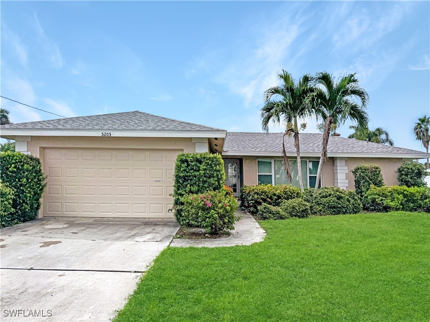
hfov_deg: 71.6
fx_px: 298
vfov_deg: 56.8
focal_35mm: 24
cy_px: 161
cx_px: 215
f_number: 1.8
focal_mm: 6.76
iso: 80
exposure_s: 1/10000
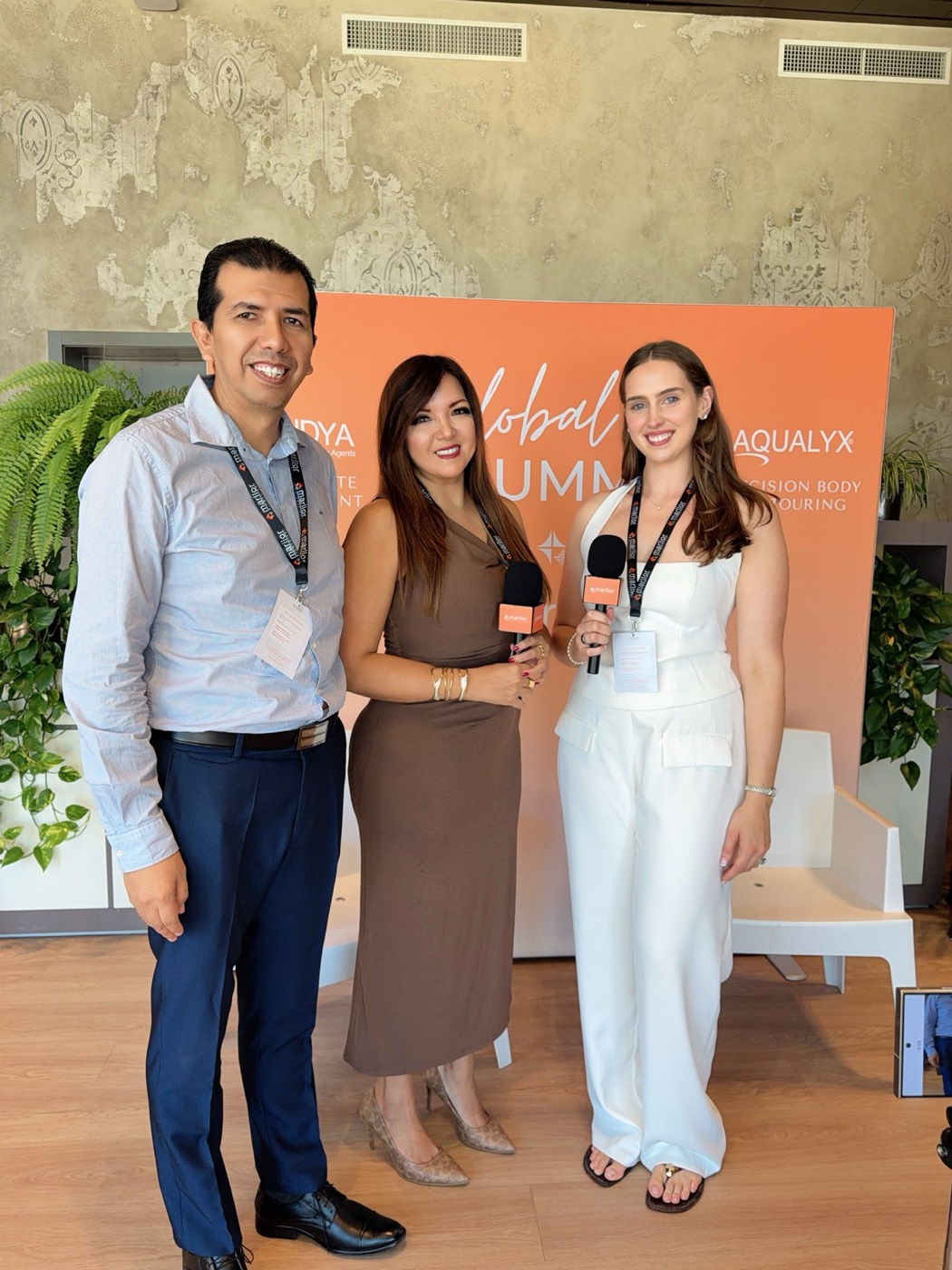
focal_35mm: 24
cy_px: 635
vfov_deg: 71.6
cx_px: 476
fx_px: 880
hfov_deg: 56.8
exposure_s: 1/100
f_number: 1.78
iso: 100
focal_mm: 6.76
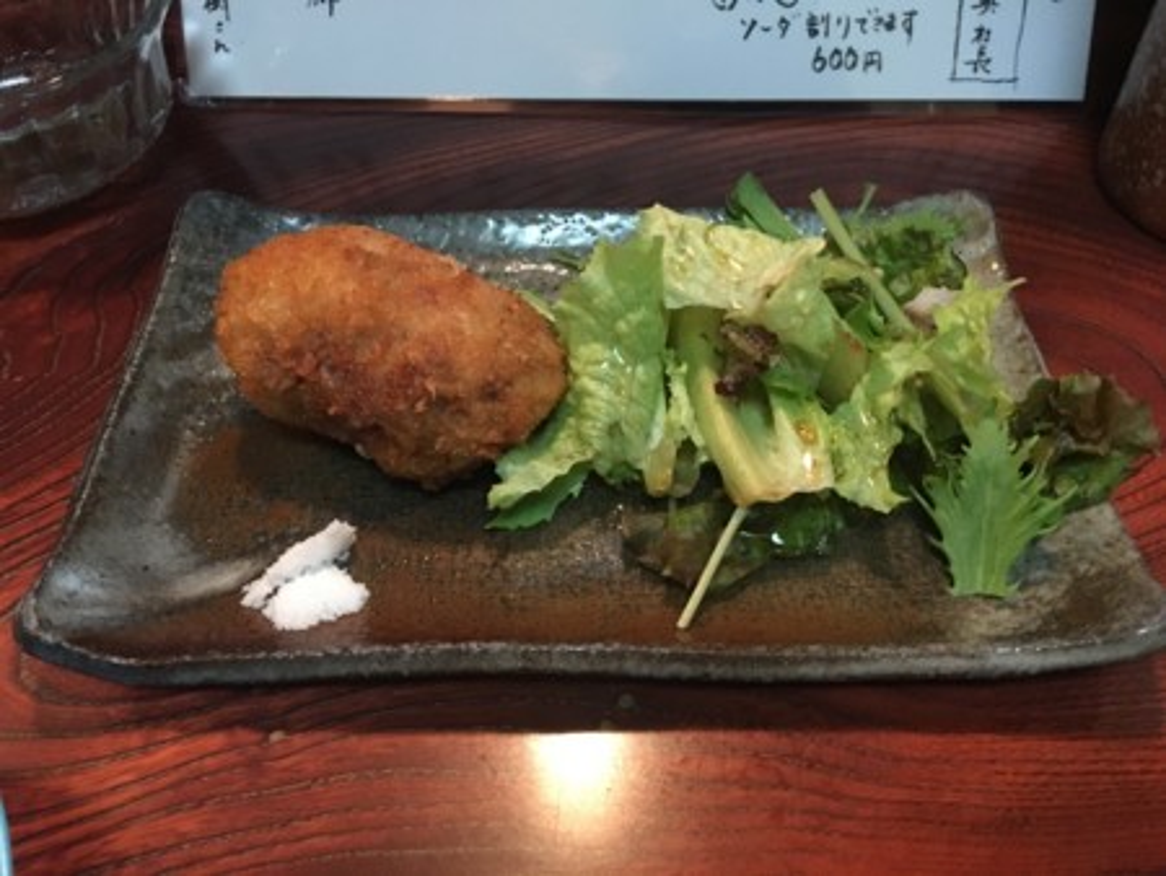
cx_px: 583
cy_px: 438
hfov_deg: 61.6
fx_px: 977
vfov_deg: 48.3
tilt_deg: -48.5
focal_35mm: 29
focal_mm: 4.15
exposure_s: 1/4
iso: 100
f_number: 2.2
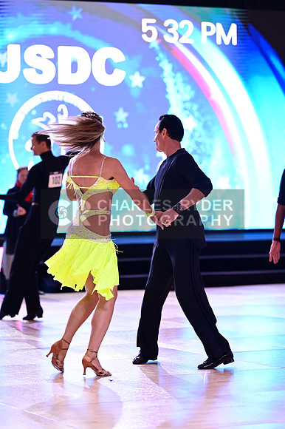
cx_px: 142
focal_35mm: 125
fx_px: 1486
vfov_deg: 16.4
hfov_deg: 11.0
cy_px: 214
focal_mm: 125
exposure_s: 1/400
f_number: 2.8
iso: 2000
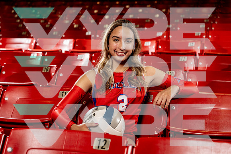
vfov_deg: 21.3
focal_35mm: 64
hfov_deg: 31.4
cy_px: 77
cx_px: 116
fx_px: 411
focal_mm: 64
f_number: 4
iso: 400
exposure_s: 1/250
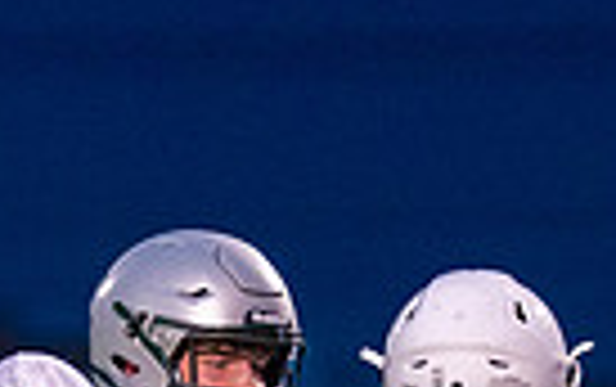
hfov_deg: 1.6
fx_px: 22356
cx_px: 250
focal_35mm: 1330
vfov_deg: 1.0
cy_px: 944
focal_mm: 200
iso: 3200
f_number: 2.8
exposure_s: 1/1250
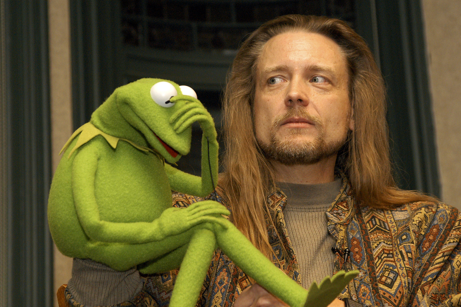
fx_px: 1537
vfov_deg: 11.4
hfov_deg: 17.1
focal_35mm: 120
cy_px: 154
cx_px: 230
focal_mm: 80
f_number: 5.6
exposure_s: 1/125
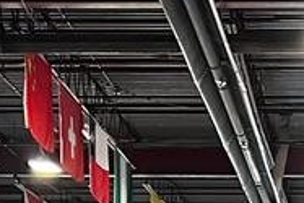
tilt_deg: -9.5
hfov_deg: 11.0
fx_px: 1563
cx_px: 306
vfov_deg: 6.6
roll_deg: -0.4
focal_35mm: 185
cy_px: 677
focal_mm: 5.7
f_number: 1.5
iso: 125
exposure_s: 1/60
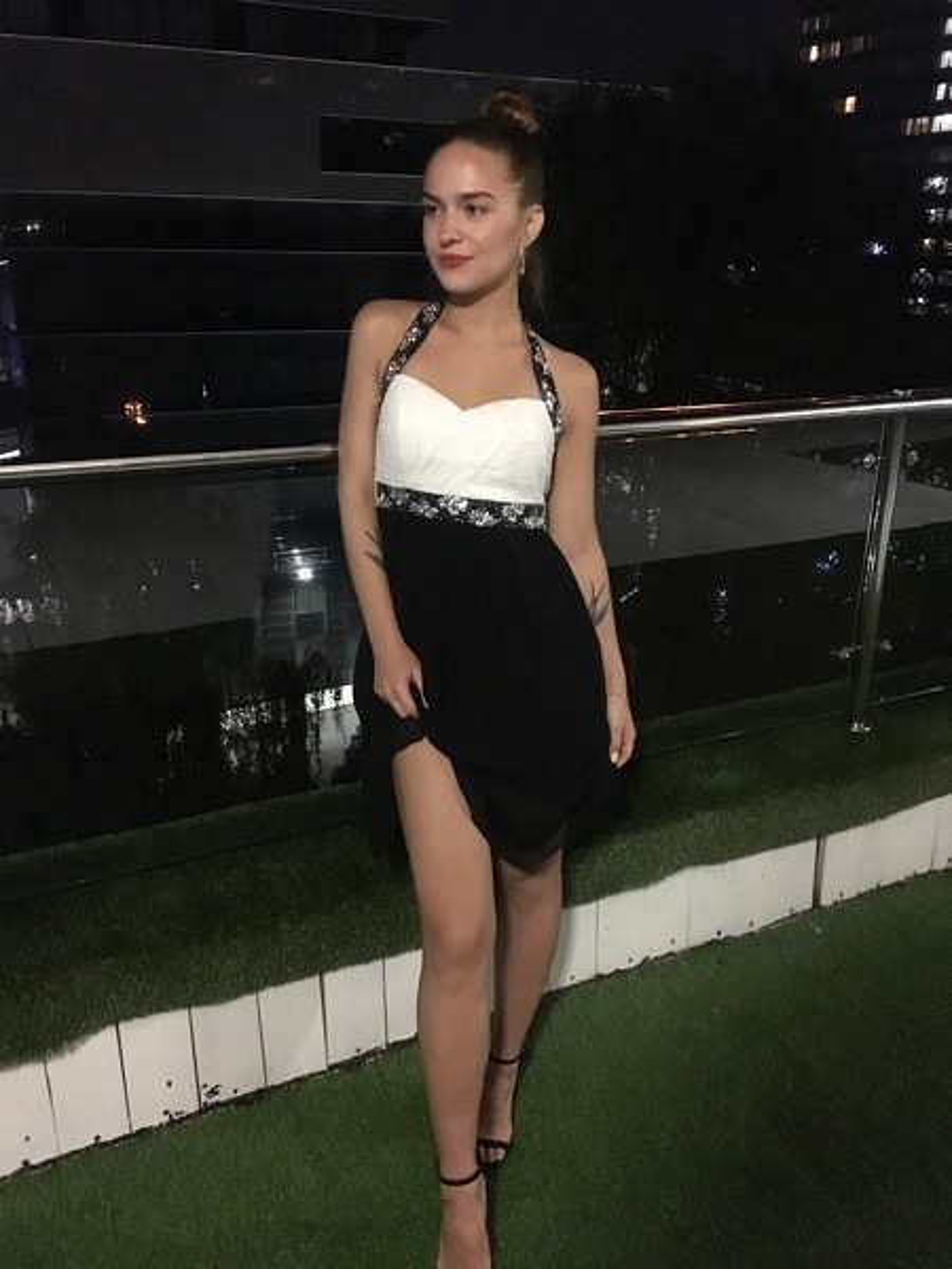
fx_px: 1063
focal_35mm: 29
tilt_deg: -19.3
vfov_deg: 61.7
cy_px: 634
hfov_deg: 48.2
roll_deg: +0.1
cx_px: 476
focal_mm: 4.15
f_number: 2.2
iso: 1600
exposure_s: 1/17
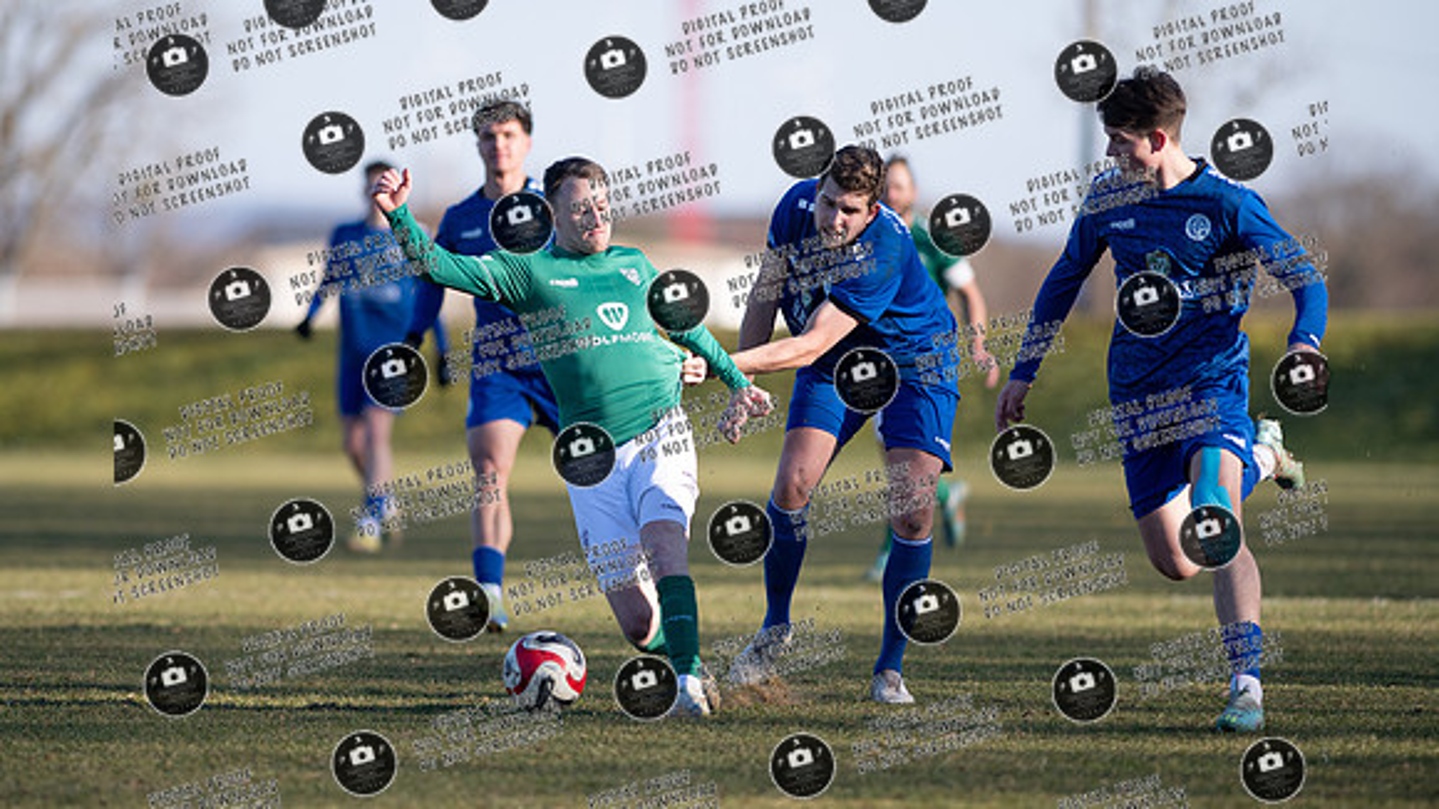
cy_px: 373
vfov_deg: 3.3
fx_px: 14007
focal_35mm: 367
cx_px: 598
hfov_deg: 5.9
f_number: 3.2
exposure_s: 1/1600
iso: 220
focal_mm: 300
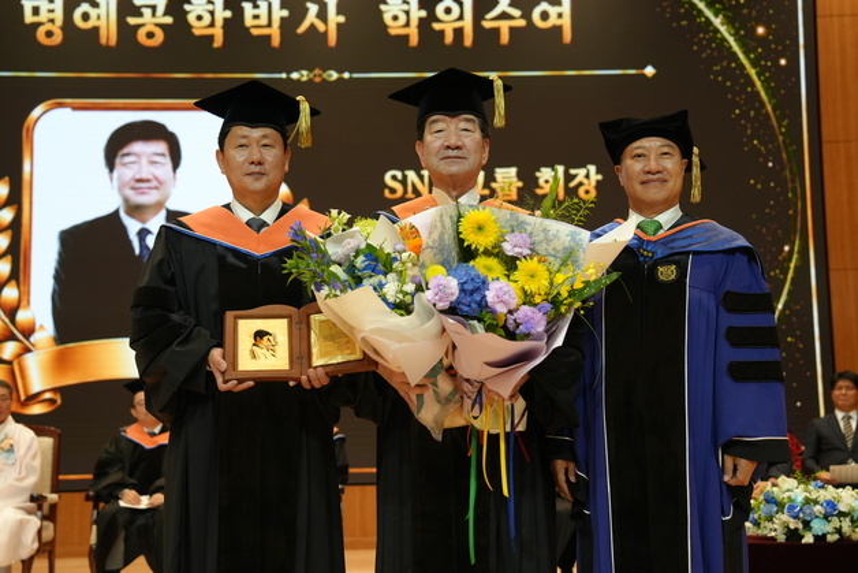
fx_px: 1287
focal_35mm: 54
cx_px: 429
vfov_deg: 25.1
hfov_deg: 36.9
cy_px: 286
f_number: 4
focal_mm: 54
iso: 1600
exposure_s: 1/160
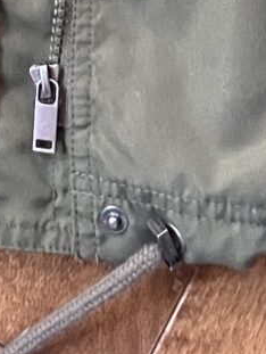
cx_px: -105
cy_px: -672
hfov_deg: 8.5
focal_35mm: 171
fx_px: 1748
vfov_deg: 9.4
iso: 500
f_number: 1.6
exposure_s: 1/53
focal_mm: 4.2
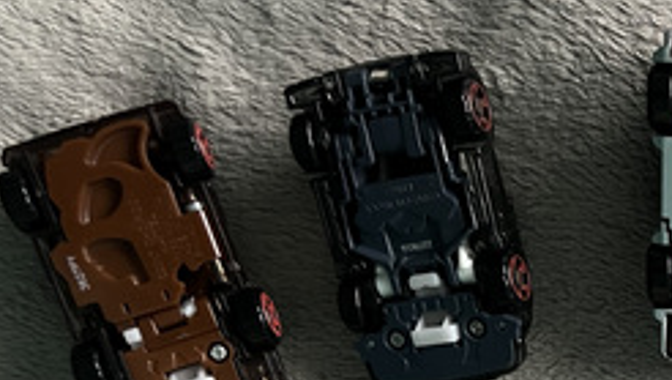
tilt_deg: -87.4
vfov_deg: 16.9
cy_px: 437
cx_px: 721
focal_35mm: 69
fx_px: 1231
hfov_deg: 28.1
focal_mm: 5.7
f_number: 1.5
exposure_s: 1/40
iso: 640
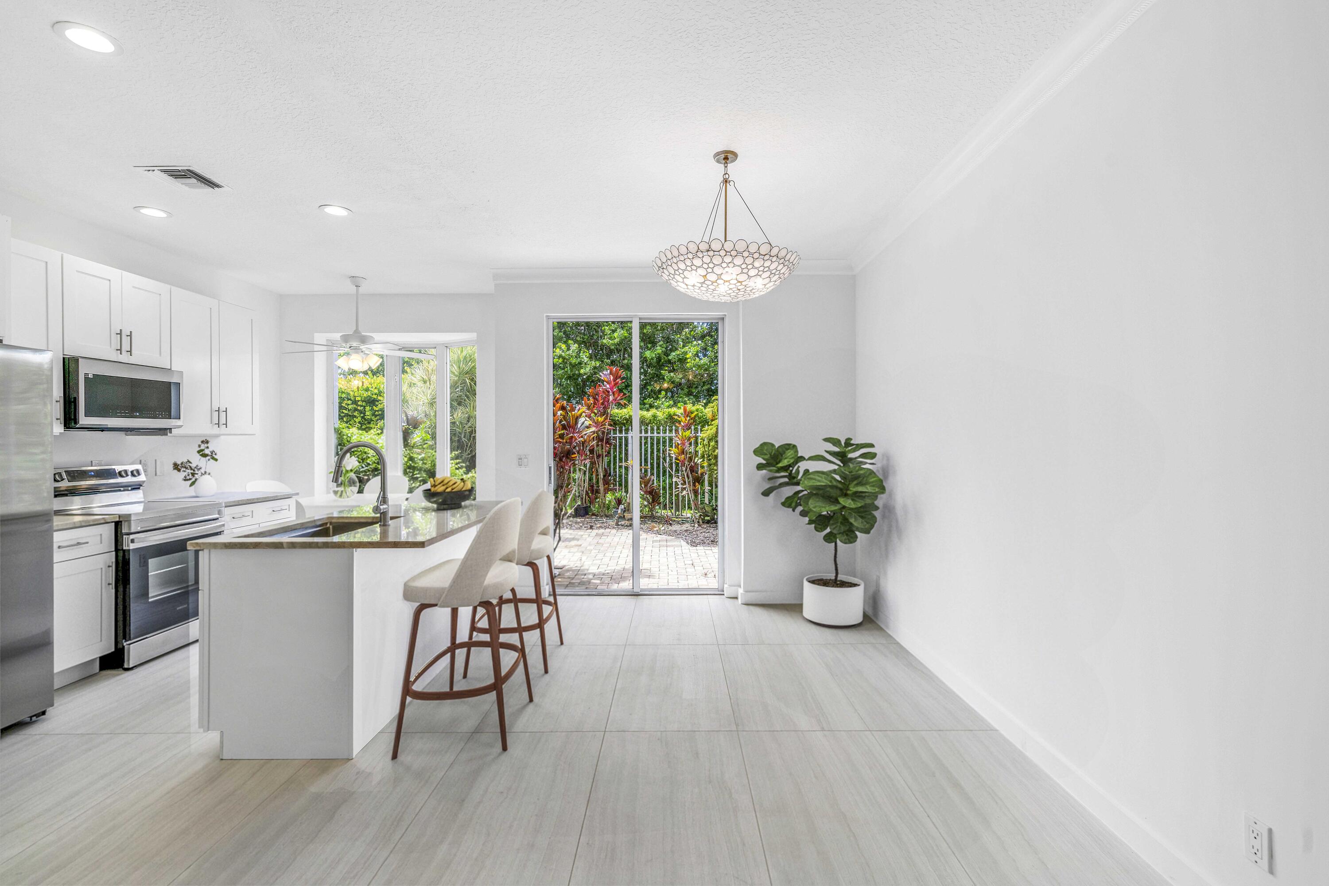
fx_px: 591
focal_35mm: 16
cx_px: 664
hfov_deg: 96.7
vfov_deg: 73.7
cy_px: 443
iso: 500
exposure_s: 1/160
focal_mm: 16
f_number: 8
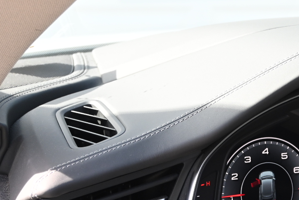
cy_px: 209
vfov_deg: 10.7
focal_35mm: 127
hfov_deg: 15.8
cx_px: 303
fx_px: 1055
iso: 400
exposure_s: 1/160
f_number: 5.6
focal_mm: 38
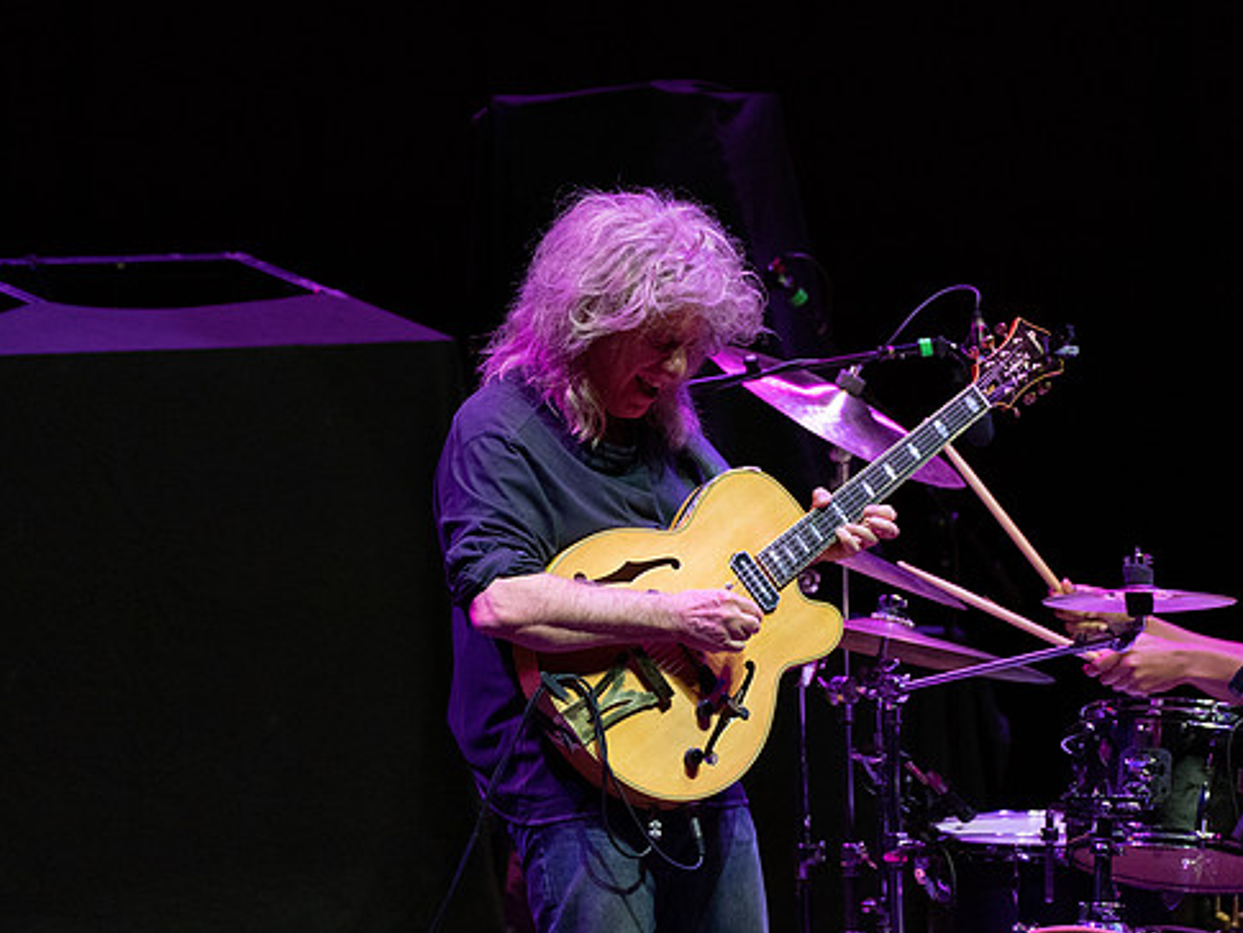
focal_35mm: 460
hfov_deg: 4.3
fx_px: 16522
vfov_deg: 3.2
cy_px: 470
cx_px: 656
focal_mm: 400
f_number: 7.1
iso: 3200
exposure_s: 1/320
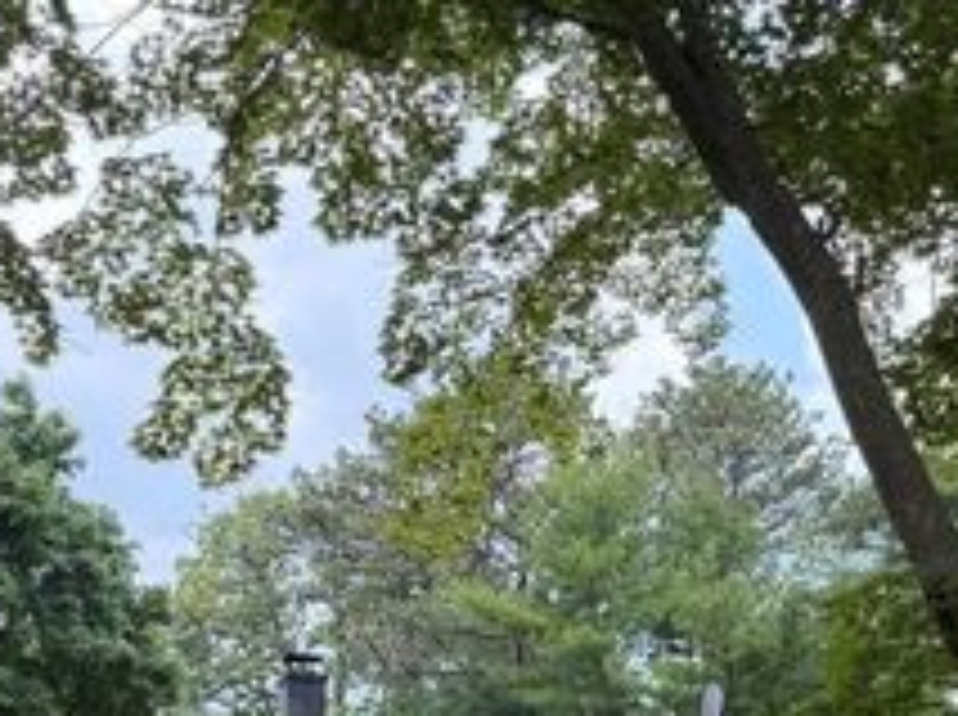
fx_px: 1851
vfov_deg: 19.7
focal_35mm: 67
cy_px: 997
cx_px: 333
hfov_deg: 28.9
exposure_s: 1/822
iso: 100
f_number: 1.78
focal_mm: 6.76
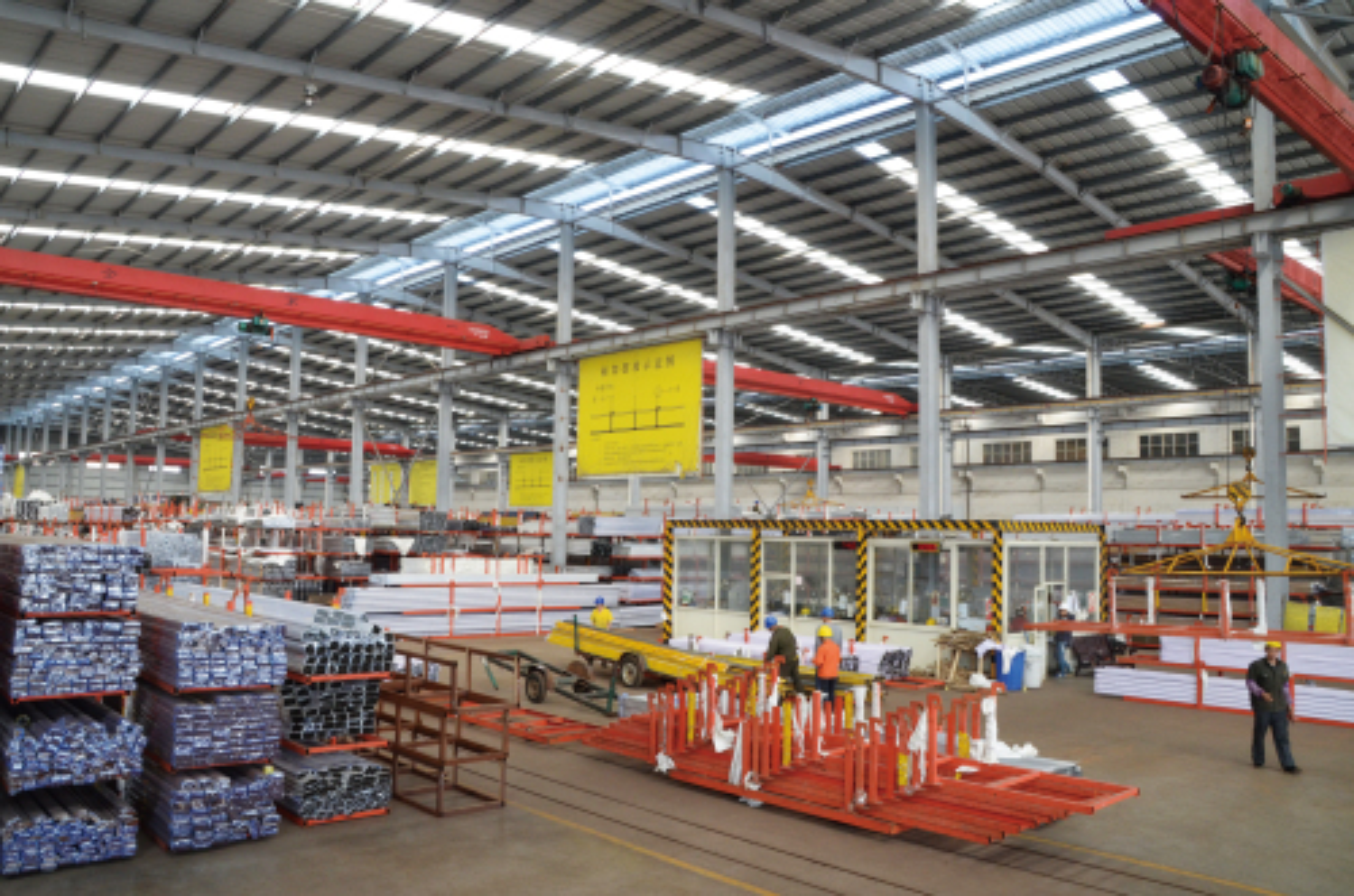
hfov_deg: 67.5
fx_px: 1013
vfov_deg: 47.7
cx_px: 677
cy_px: 448
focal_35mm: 27
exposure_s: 1/30
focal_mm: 18
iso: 800
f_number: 13
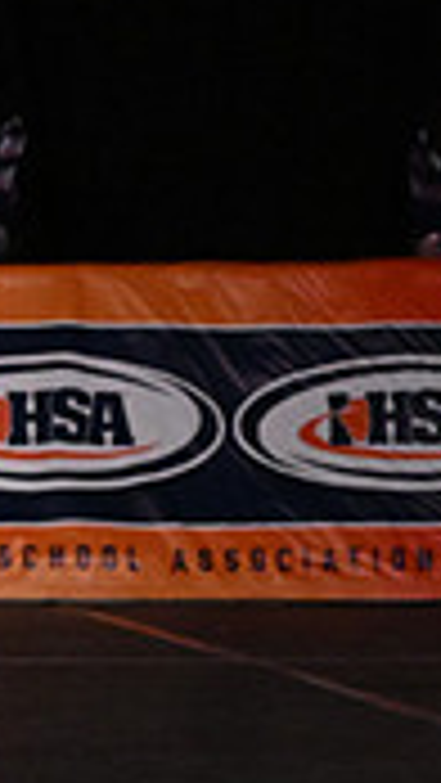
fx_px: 9180
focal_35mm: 442
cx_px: -778
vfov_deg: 4.9
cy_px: 153
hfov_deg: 2.7
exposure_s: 1/1000
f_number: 4
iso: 8000
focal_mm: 85
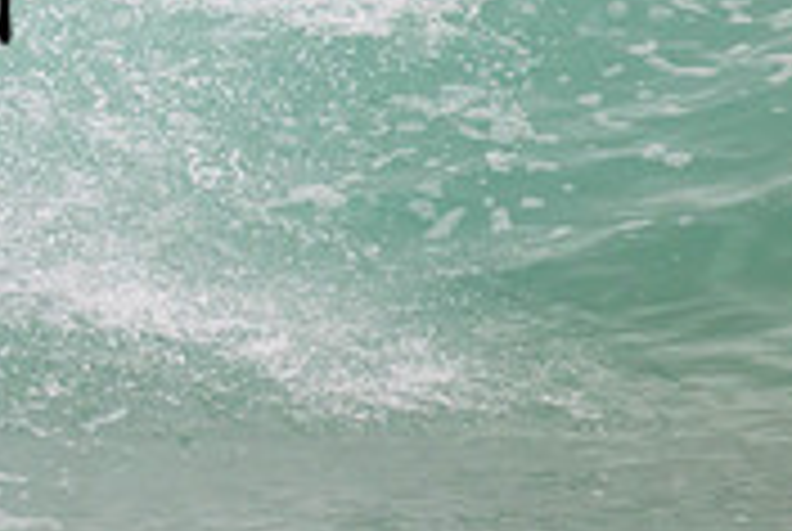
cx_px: -464
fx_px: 57957
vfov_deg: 0.5
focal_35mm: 2630
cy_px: -61
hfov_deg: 0.8
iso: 1250
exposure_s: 1/2000
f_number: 11
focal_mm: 800
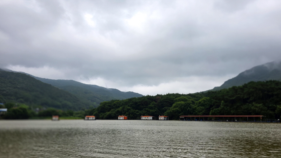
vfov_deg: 40.0
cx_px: 150
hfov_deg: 66.0
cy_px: 61
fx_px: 216
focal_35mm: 29
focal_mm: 6.3
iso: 40
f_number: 1.7
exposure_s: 1/180
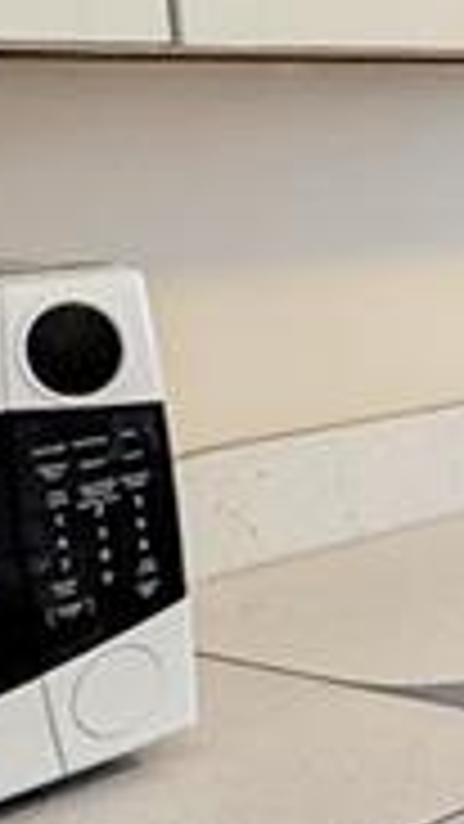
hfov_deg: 11.6
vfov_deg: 28.9
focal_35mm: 73
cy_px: 315
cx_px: 1293
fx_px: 1596
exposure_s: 1/120
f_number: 1.7
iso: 83
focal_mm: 2.02
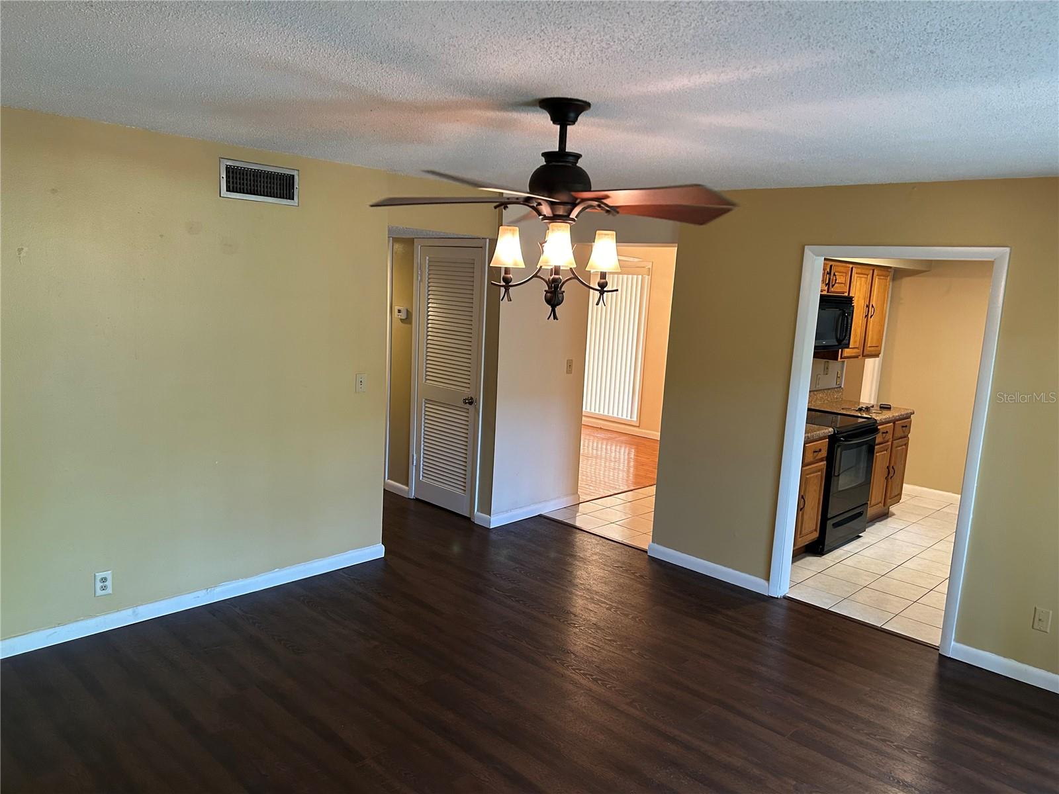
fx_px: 795
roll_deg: -2.7
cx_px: 530
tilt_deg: -8.9
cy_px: 397
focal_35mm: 26
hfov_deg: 67.3
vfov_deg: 53.1
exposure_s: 1/60
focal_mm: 5.7
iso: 200
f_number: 1.5
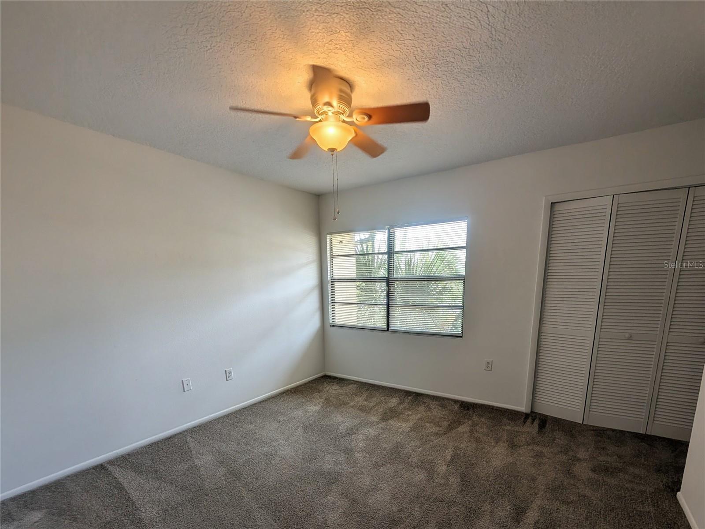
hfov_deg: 110.5
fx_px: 244
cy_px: 264
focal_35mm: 12
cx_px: 352
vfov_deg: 94.5
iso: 52
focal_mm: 2.02
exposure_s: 1/124
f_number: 1.7
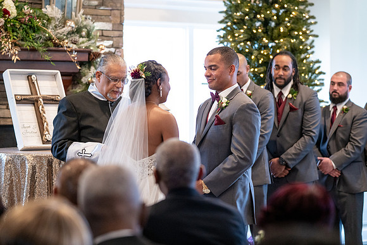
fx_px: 1041
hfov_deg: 20.0
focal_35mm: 102
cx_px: 188
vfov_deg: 13.4
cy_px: 126
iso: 2000
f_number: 2.8
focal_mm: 99
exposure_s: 1/100
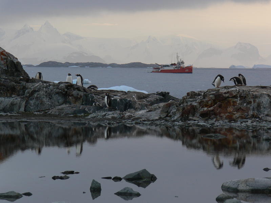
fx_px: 2169
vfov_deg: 5.4
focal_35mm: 277
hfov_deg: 7.2
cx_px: 136
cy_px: 102
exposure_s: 1/125
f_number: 5.6
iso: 80
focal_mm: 46
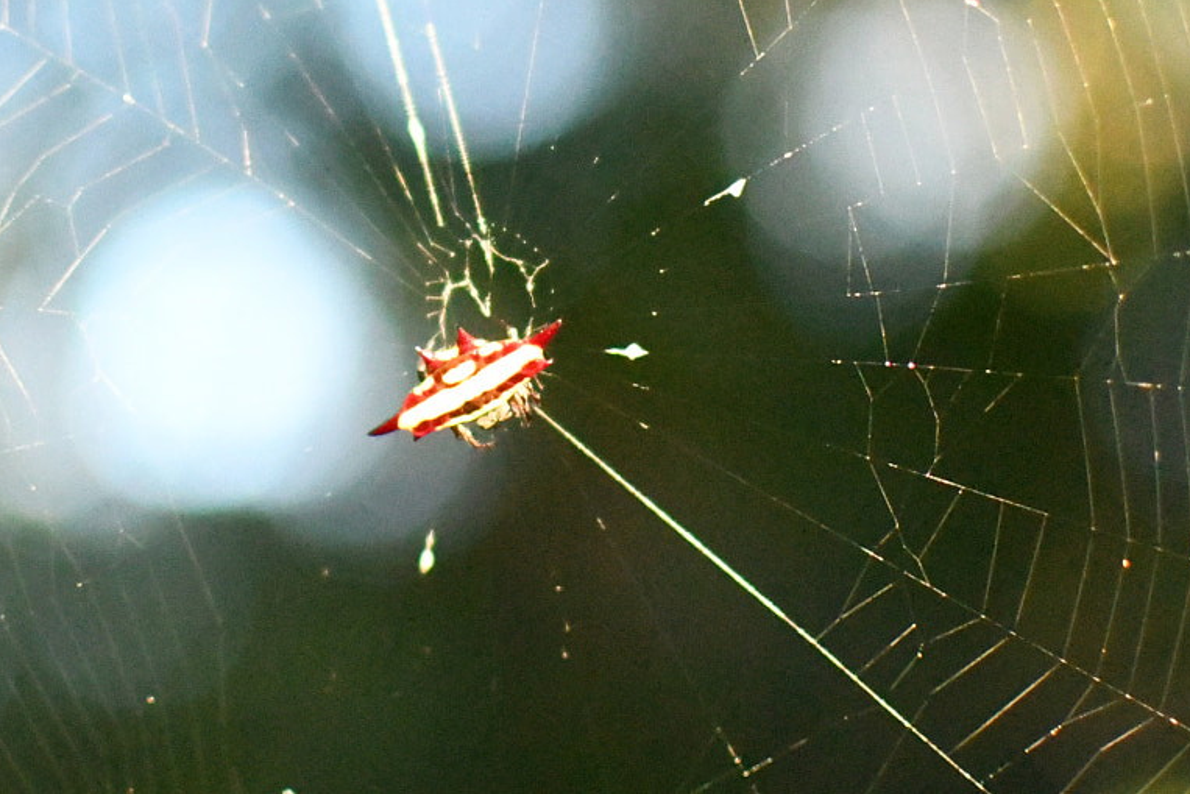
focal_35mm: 109
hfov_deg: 18.7
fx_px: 3604
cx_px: 487
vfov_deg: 12.5
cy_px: 203
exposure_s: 1/8000
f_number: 1.8
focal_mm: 35
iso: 20000
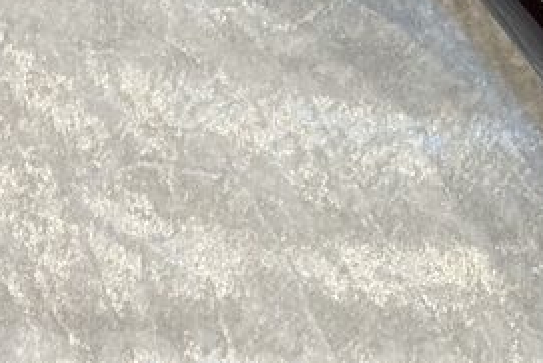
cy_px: -377
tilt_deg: -71.9
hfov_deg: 8.0
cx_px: 569
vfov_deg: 5.3
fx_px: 3848
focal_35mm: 255
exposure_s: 1/60
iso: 50
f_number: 1.6
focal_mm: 5.96
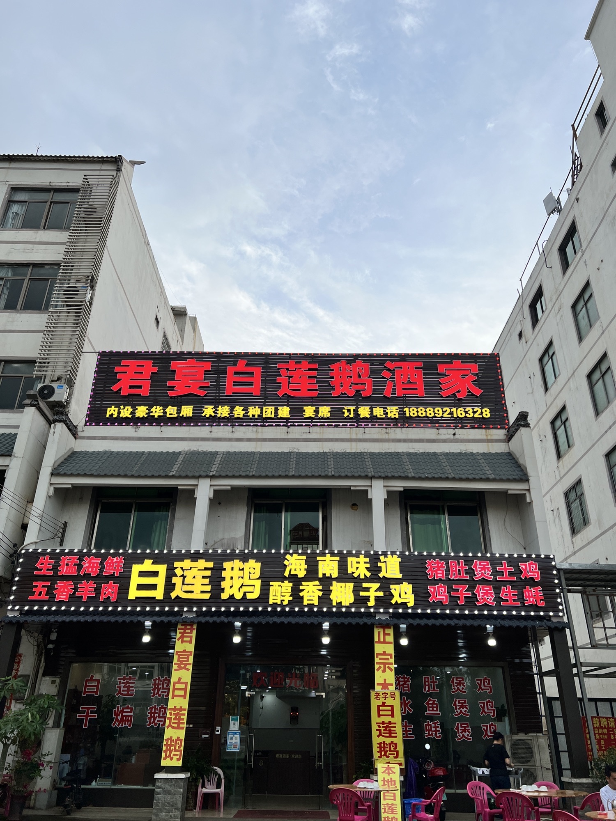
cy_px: 410
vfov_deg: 67.3
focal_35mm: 26
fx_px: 617
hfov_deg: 53.1
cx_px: 308
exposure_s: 1/1238
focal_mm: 5.7
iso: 50
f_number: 1.5
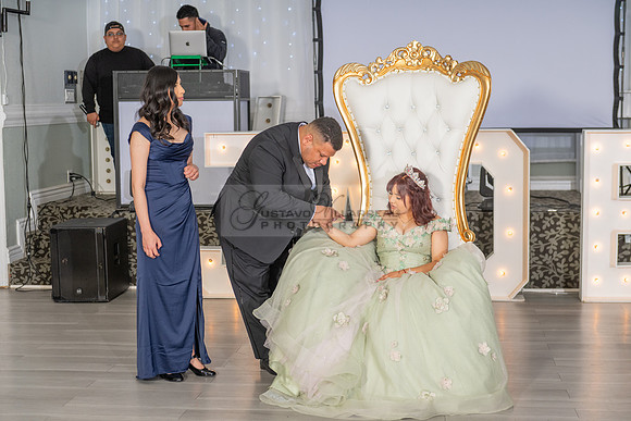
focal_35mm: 62
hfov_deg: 32.4
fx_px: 1087
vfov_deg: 21.9
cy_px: 210
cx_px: 316
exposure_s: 1/200
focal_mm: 62
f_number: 3.5
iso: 500
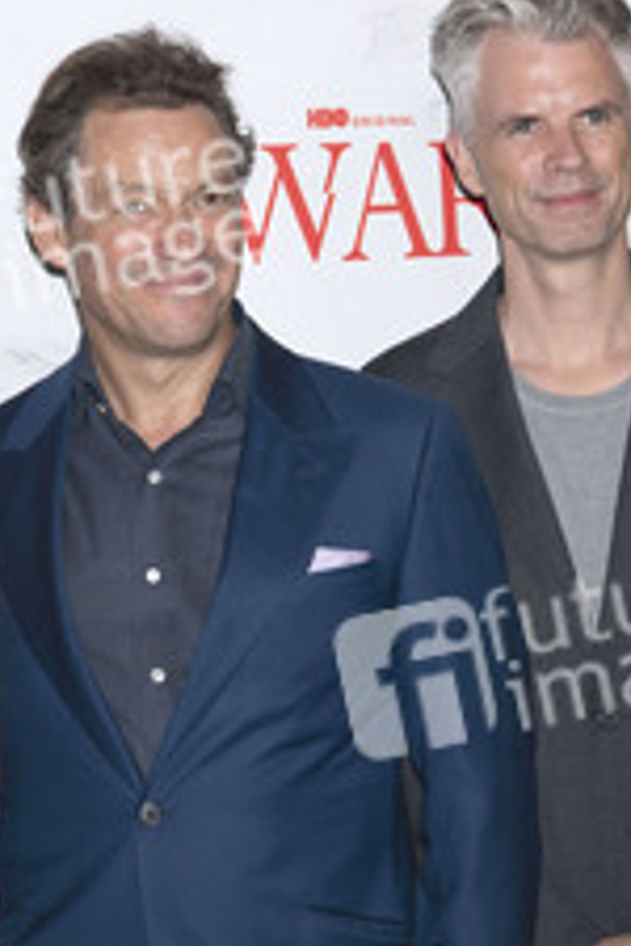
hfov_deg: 9.0
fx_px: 4022
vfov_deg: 13.4
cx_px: 168
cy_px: 450
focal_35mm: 153
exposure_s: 1/200
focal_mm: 86
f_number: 6.3
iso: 640
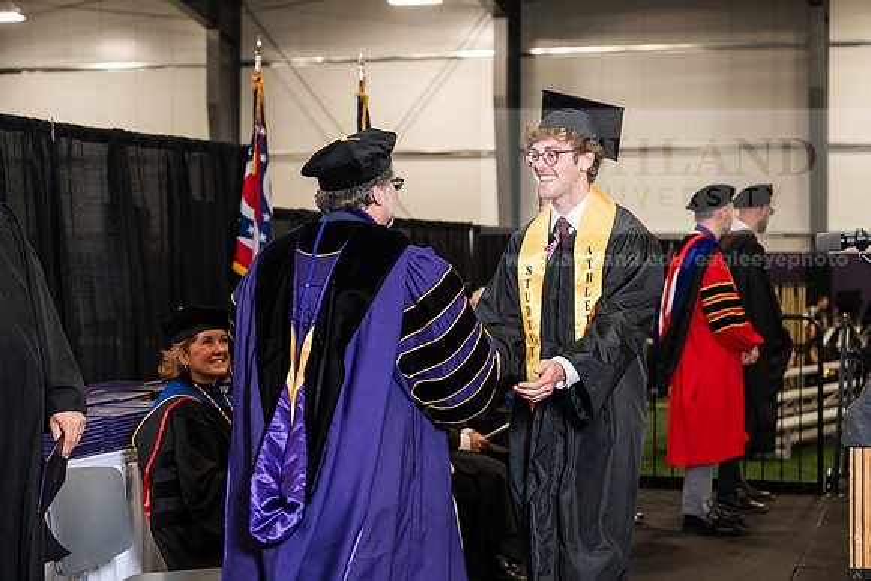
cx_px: 436
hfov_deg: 28.8
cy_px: 290
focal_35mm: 70
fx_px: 1694
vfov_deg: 19.5
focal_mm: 70
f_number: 4
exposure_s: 1/200
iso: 1250
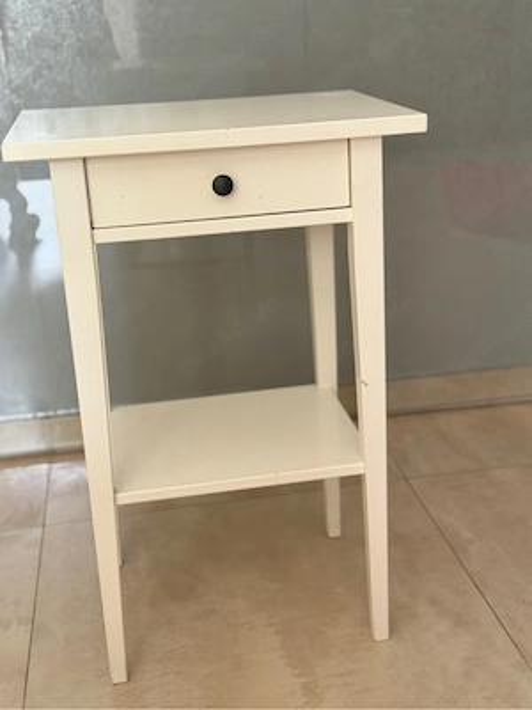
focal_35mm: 48
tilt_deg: -17.1
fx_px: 984
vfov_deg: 39.7
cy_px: 355
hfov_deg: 30.3
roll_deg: +3.4
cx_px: 266
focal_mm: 6.76
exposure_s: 1/113
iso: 100
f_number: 1.78
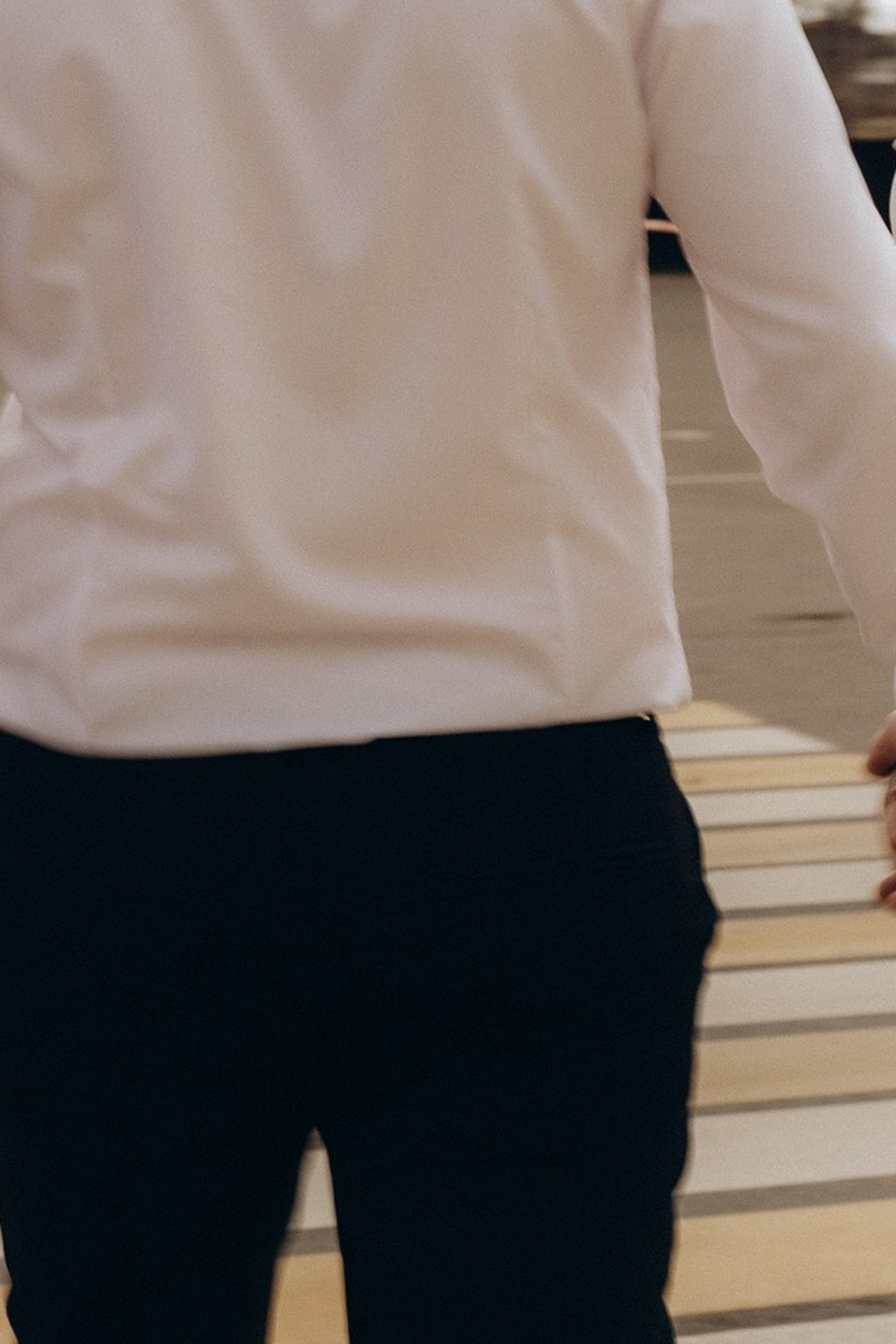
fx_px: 4144
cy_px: 481
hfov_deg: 12.2
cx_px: 896
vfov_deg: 18.4
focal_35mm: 111
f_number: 5
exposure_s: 1/50
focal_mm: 28
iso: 50
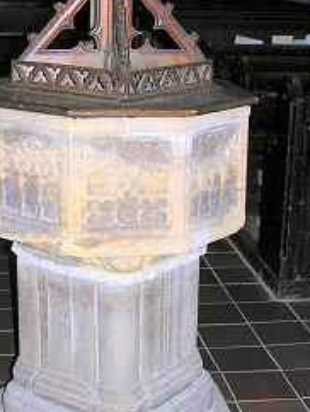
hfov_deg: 19.4
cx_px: 125
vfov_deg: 25.6
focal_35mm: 76
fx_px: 906
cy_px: 186
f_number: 2.9
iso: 57
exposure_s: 1/60.1
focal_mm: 10.2
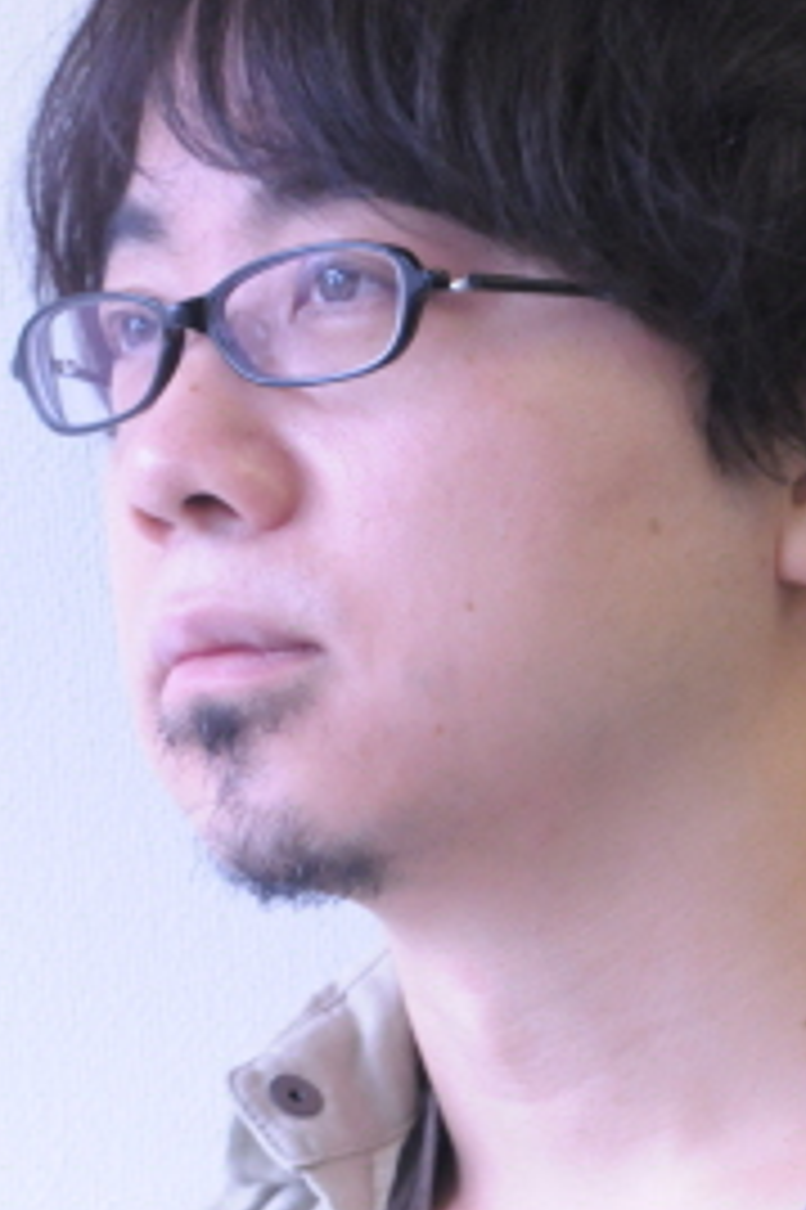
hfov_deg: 3.8
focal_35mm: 366
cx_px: 529
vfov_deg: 5.6
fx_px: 12306
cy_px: 1100
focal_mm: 102
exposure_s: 1/160
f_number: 8
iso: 1600
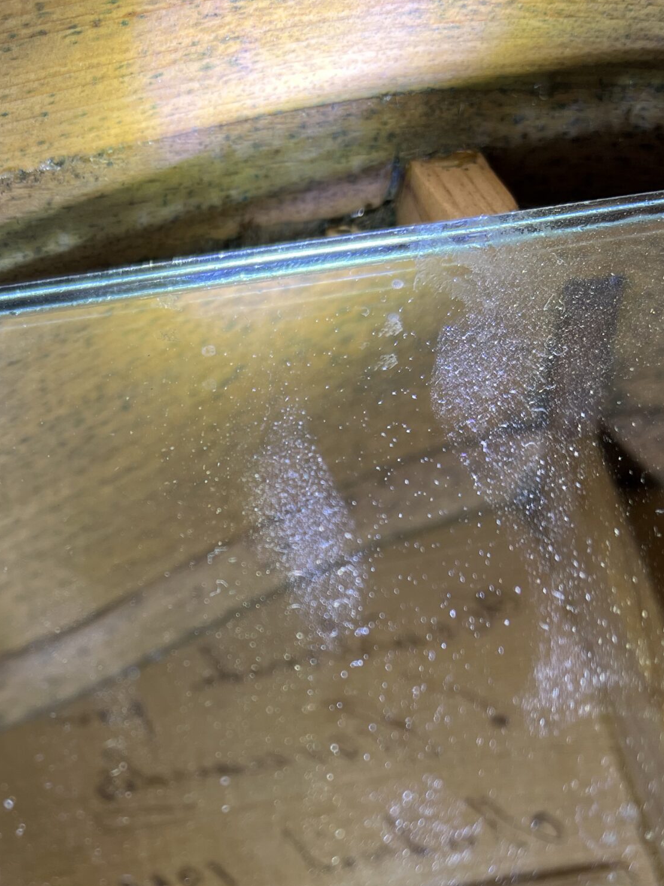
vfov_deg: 40.8
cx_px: 131
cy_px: 673
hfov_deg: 31.3
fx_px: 1151
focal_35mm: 45
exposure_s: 1/100
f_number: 1.6
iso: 50
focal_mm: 5.1
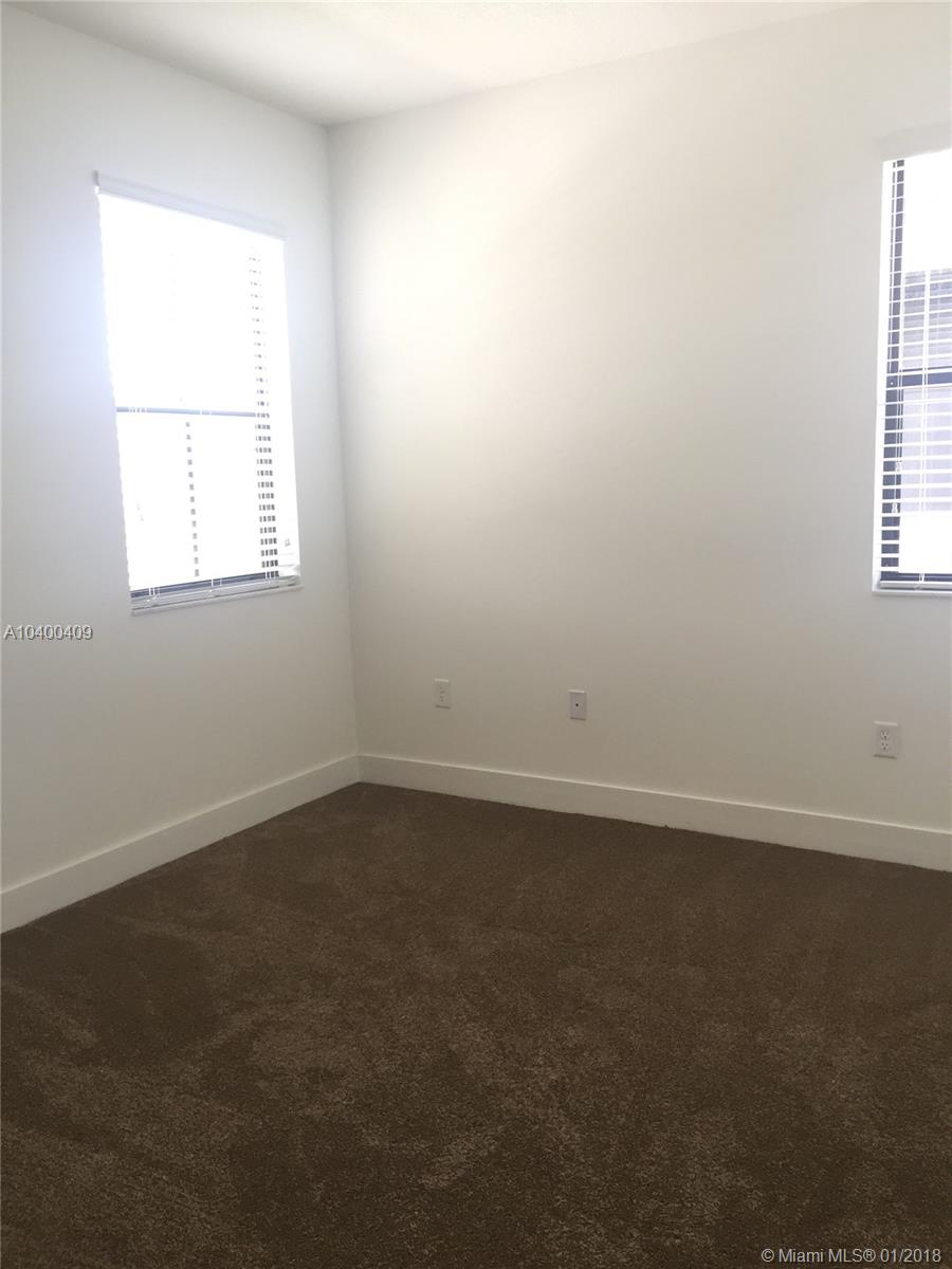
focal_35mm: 29
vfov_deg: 61.7
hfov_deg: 48.2
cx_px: 476
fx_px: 1063
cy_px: 634
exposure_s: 1/30
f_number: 2.2
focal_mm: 4.15
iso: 64
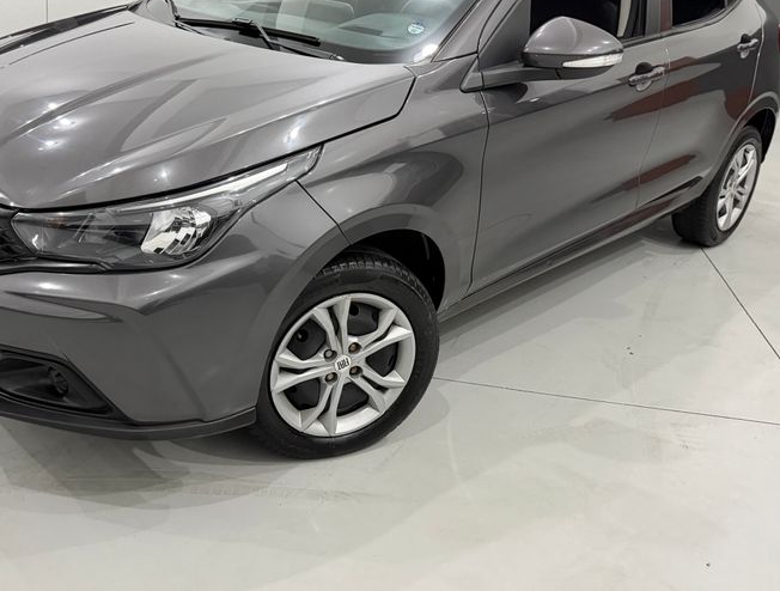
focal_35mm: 35
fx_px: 792
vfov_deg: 40.6
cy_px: 209
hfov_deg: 52.2
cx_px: 320
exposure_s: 1/60
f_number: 1.78
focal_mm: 6.76
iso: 800
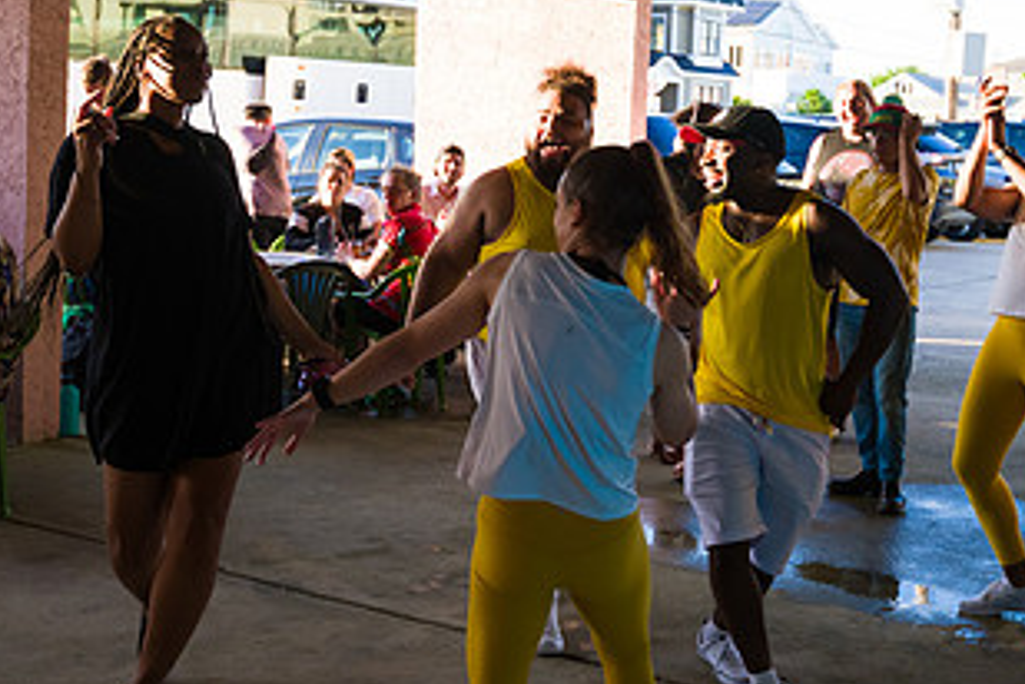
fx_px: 1708
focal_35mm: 60
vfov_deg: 22.5
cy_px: 204
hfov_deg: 33.4
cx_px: 491
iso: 640
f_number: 4
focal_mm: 32
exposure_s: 1/500
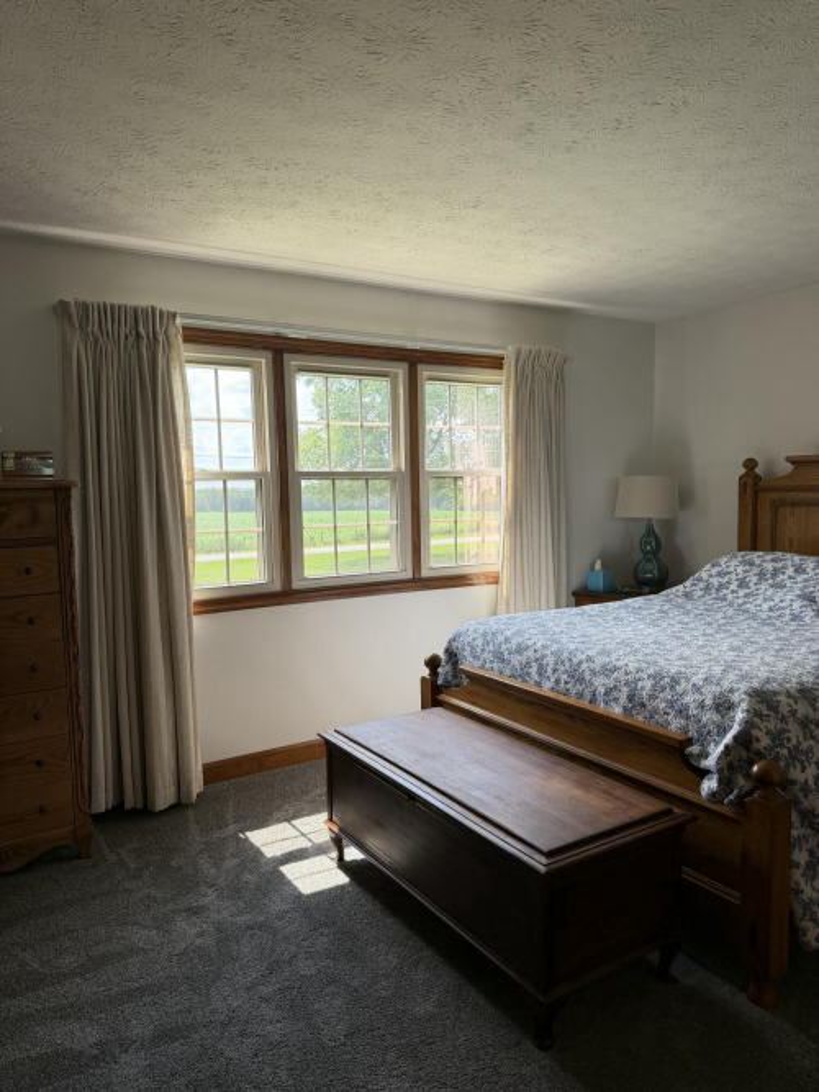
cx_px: 410
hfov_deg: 56.8
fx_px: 757
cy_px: 546
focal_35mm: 24
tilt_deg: -4.4
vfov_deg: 71.6
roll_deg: +1.1
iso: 160
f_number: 1.78
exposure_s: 1/121
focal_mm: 6.76
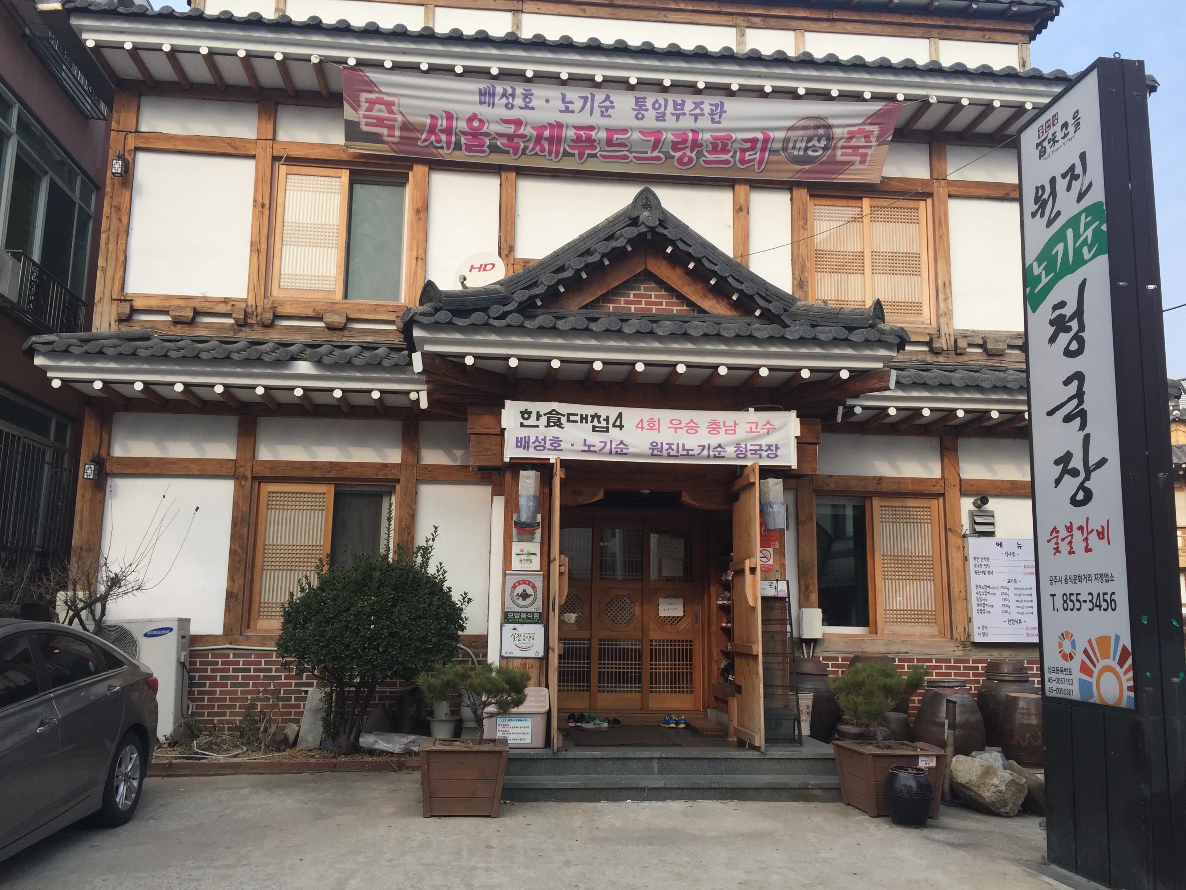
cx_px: 593
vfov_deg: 48.2
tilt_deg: +10.2
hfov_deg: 61.7
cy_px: 445
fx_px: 994
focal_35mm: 29
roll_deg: -1.7
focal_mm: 4.15
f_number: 2.2
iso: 32
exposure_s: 1/791
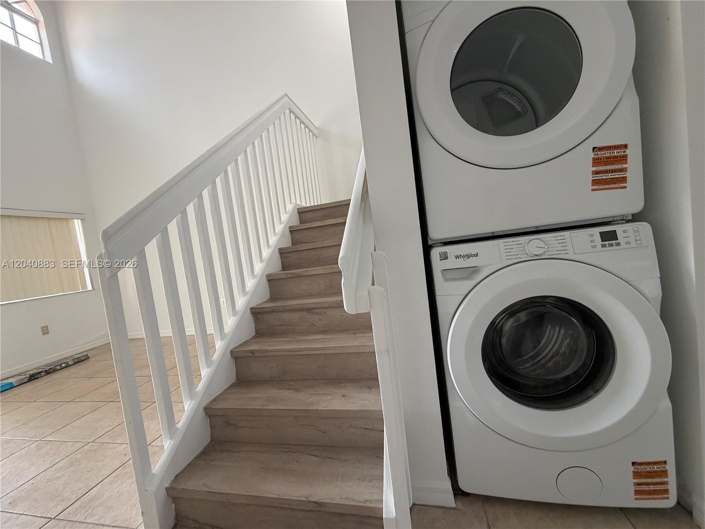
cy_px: 264
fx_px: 285
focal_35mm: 14
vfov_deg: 85.7
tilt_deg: -4.3
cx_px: 352
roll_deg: +7.6
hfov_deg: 102.1
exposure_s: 1/60
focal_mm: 2.22
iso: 250
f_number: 2.2
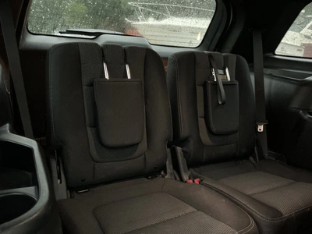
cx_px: 156
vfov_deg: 49.7
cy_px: 117
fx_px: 252
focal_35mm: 28
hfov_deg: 63.4
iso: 800
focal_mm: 3
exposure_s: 1/15
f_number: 1.8
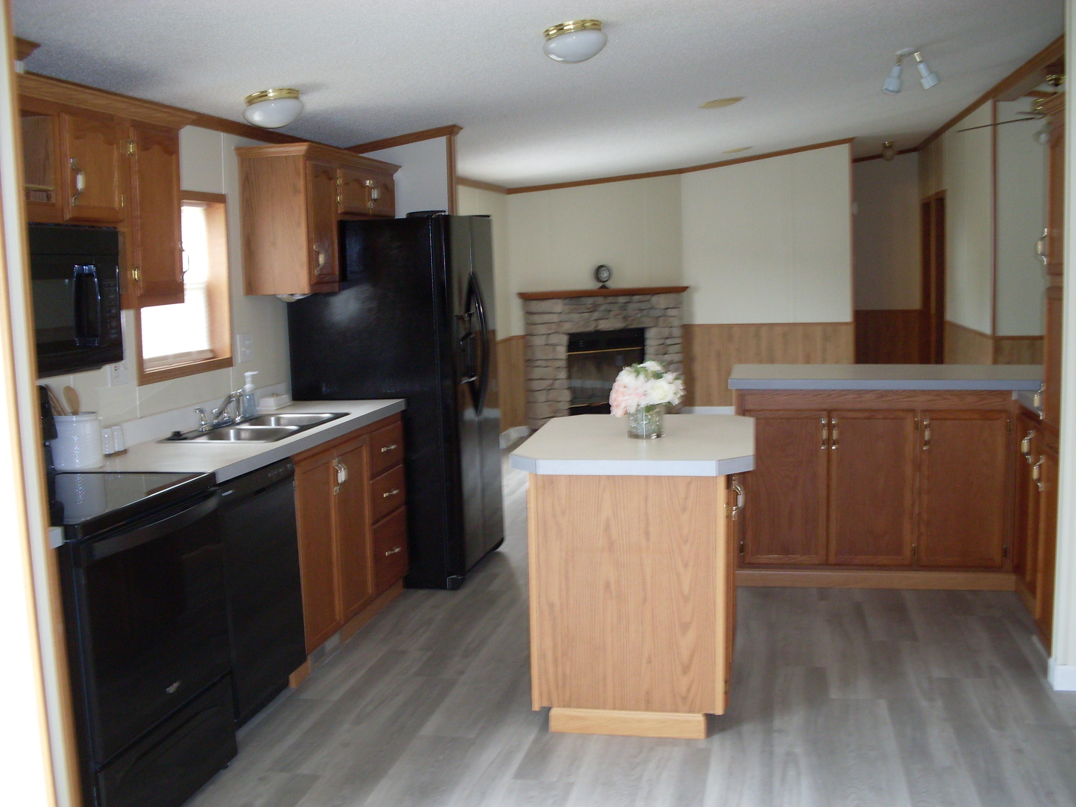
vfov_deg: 37.7
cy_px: 404
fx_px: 1181
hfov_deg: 49.0
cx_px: 538
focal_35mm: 38
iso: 100
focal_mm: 6.3
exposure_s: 1/30
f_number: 2.8
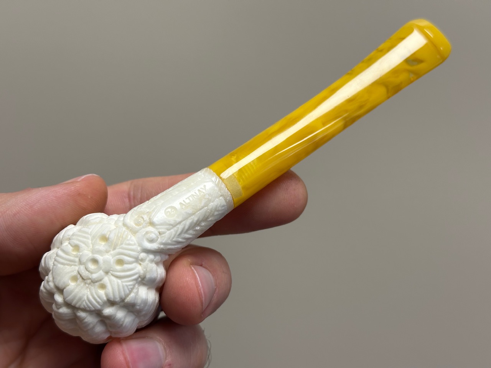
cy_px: 184
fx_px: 681
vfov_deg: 30.3
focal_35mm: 48
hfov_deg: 39.7
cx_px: 246
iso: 64
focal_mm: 6.86
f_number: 1.78
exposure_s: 1/121
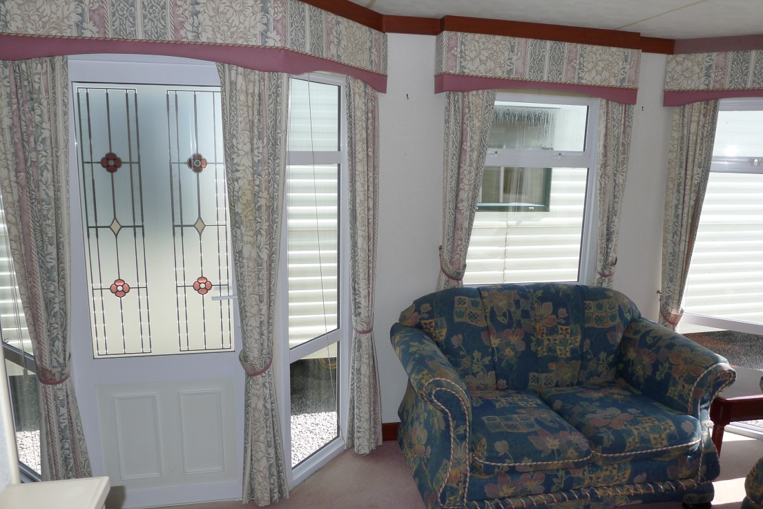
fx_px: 530
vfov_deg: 51.3
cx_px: 379
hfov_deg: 71.5
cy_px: 256
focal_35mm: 25
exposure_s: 1/500
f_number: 2.8
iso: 100
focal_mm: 5.1
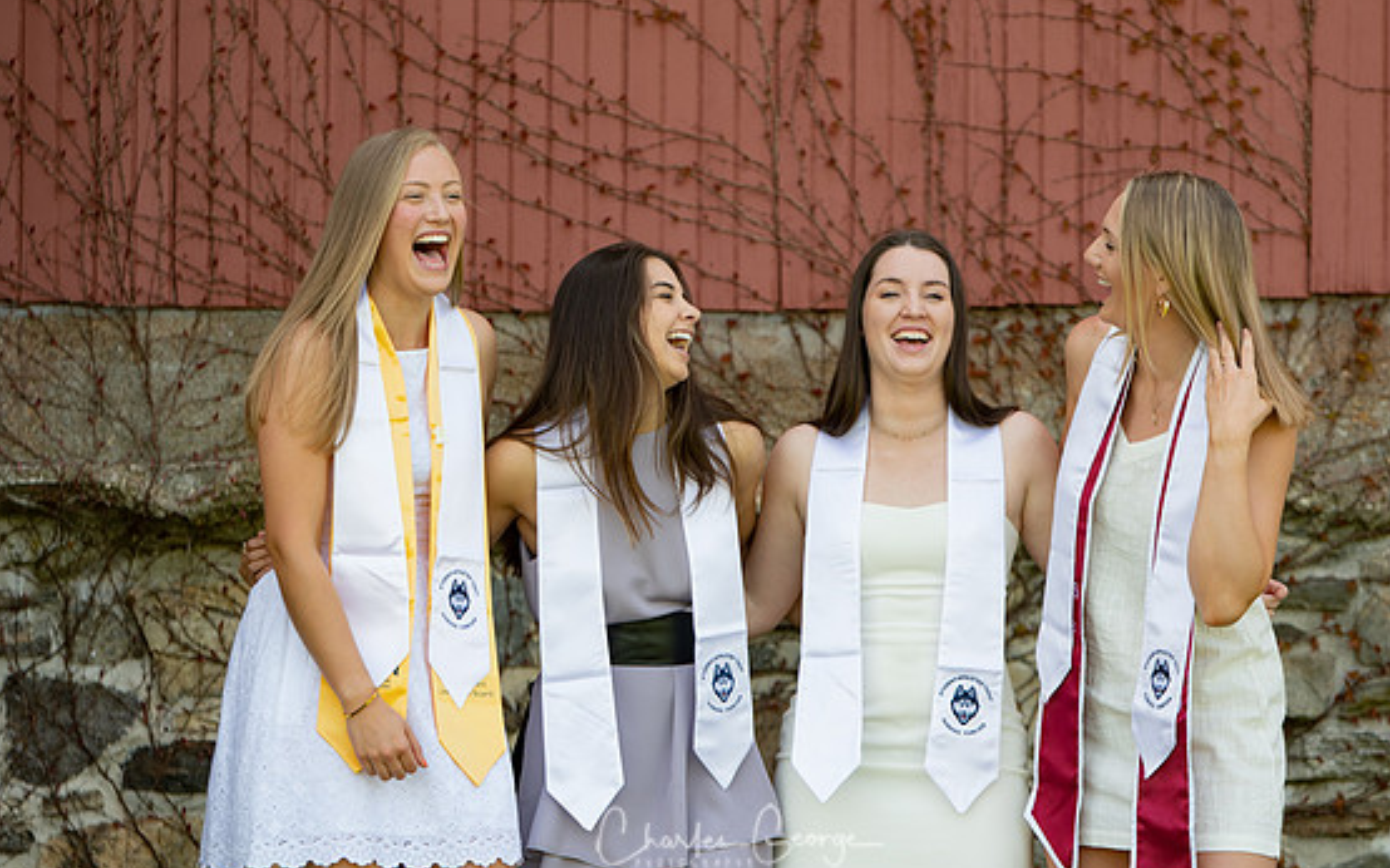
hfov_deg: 9.7
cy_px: 405
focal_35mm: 216
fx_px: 8181
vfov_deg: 6.1
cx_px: 715
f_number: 2.8
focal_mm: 135
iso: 100
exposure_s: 1/250
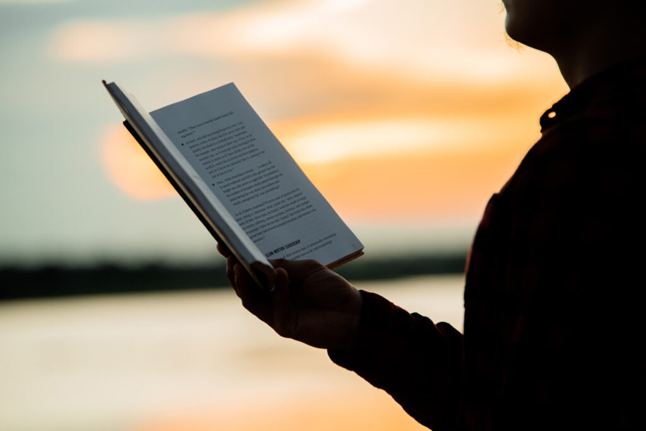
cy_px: 216
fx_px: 3589
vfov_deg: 6.9
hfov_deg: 10.3
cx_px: 323
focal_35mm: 200
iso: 200
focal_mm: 200
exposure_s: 1/160
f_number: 4
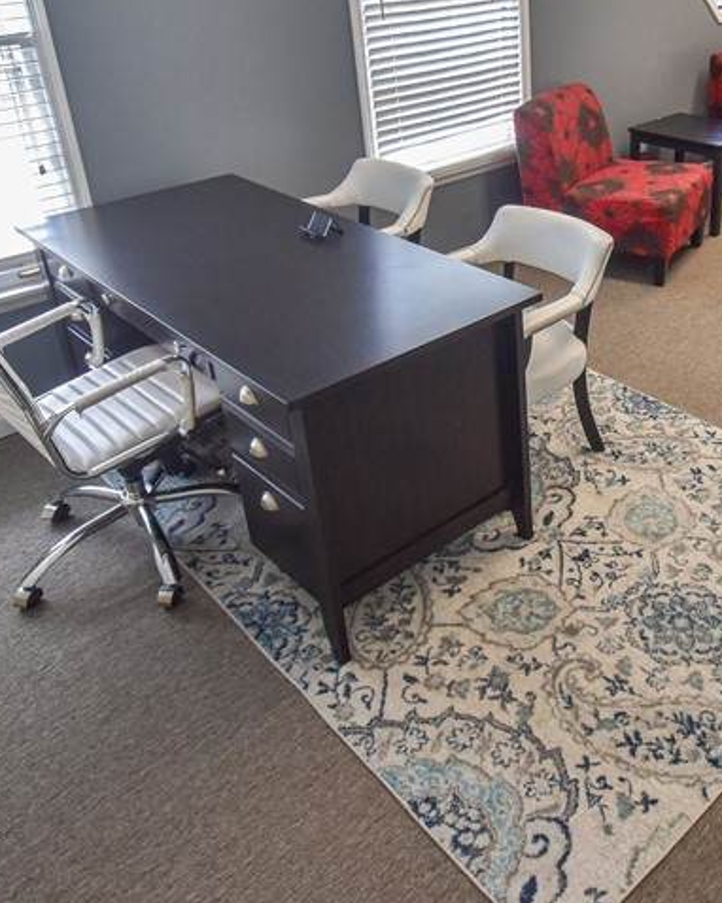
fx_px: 855
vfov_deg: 54.6
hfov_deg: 43.6
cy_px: 302
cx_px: 580
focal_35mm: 32
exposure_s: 1/25
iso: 400
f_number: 7.1
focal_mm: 10
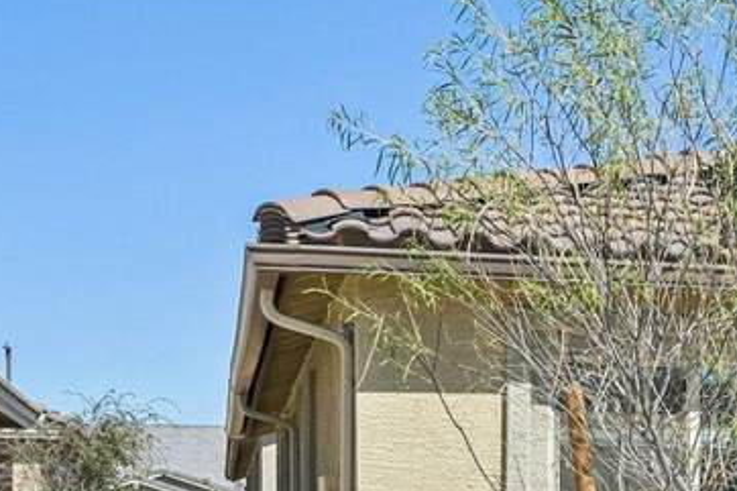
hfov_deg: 16.8
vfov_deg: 12.6
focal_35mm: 106
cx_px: 1224
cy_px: 563
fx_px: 2169
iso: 100
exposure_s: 1/640
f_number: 8
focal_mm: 30
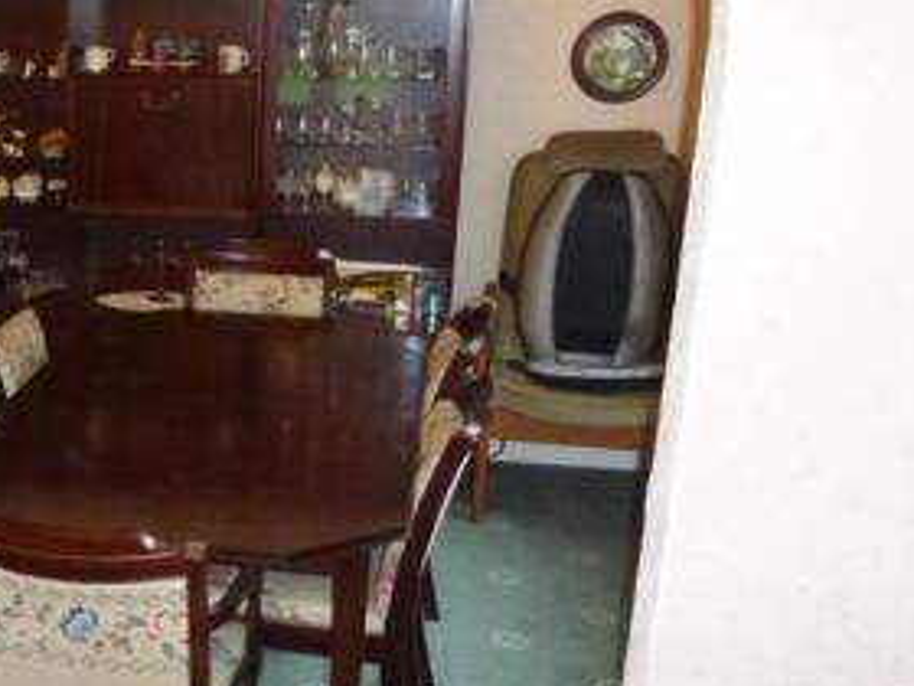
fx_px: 1320
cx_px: -8
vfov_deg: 29.1
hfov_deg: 34.6
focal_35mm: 50
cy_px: 371
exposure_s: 1/60
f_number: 3.3
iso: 800
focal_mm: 4.3
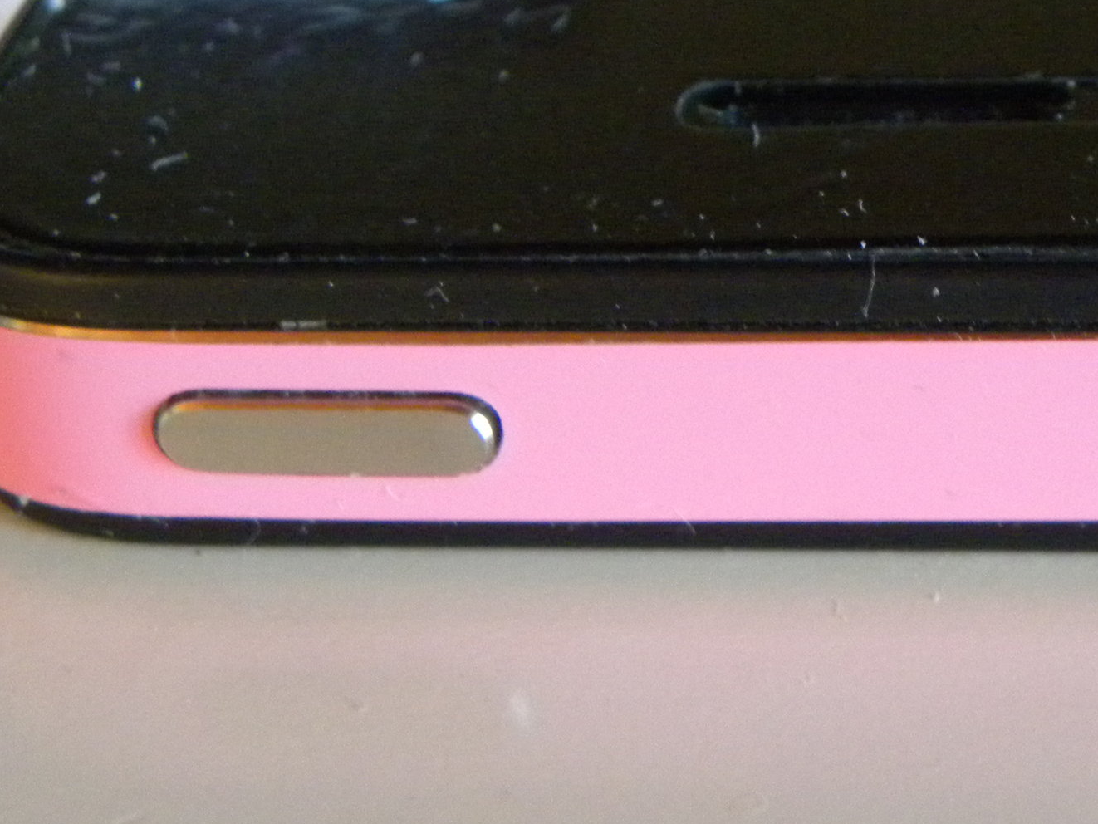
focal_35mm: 118
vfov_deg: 12.5
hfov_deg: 16.5
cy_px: 287
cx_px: 953
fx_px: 3744
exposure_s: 1/26
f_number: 3.5
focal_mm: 9.2
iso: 400
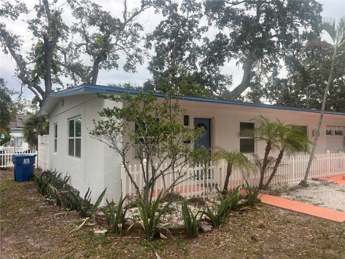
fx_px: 259
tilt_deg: +1.8
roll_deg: +0.6
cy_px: 130
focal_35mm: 26
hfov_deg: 67.3
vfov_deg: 53.1
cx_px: 172
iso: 50
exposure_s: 1/318
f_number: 1.5
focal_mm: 5.7
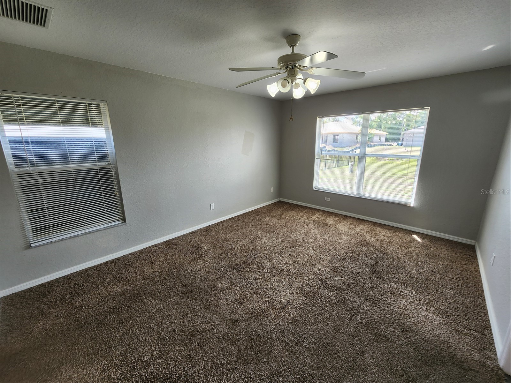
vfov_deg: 89.9
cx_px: 256
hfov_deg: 106.2
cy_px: 192
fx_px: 192
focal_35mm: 13
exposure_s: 1/60
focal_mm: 2.2
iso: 50
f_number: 2.2
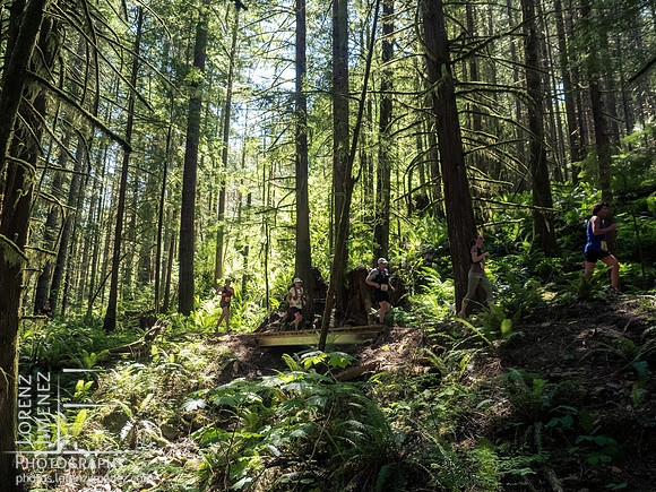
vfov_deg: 53.7
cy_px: 246
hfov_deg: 68.0
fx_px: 486
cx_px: 328
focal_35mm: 26
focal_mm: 12
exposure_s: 1/1000
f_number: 2.8
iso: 2000
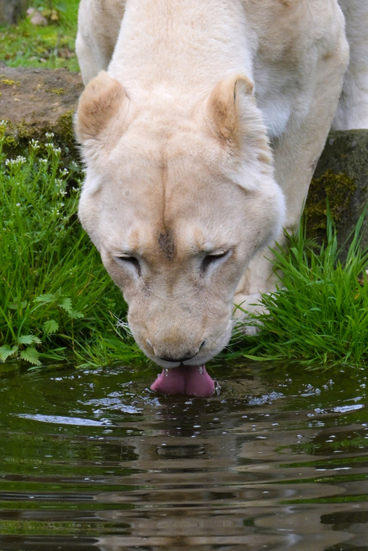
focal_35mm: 218
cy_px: 276
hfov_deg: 6.3
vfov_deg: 9.5
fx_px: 3335
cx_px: 184
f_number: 5.3
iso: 400
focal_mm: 145
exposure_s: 1/640
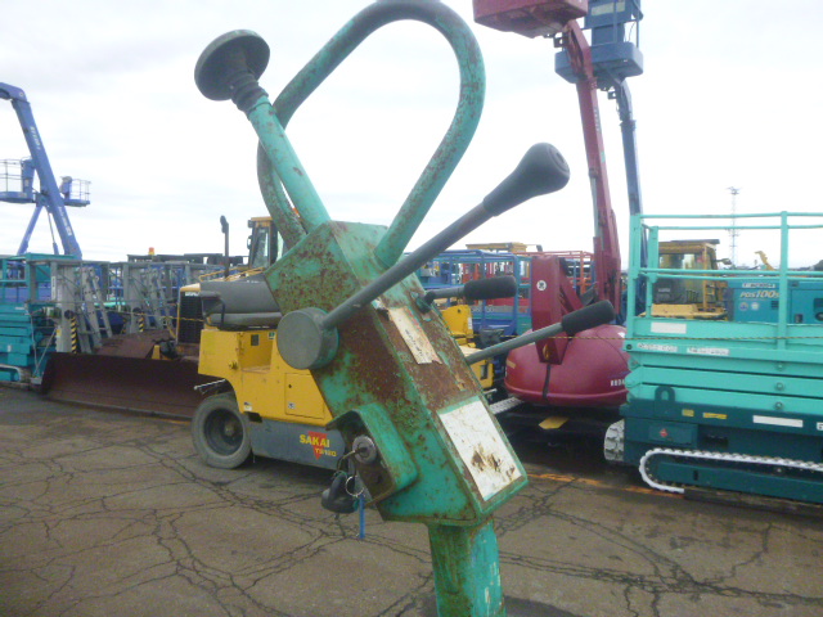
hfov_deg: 61.7
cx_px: 412
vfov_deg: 48.2
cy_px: 308
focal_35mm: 29
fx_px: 689
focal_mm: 5.2
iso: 400
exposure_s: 1/1300
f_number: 9
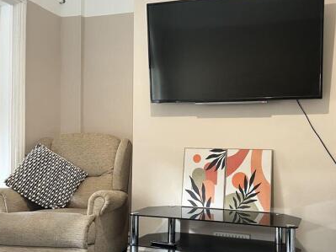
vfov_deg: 37.6
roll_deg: -0.8
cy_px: 148
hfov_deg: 48.6
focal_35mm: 38
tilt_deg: -1.6
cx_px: 205
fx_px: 369
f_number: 1.6
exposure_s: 1/50
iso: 320
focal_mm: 5.1
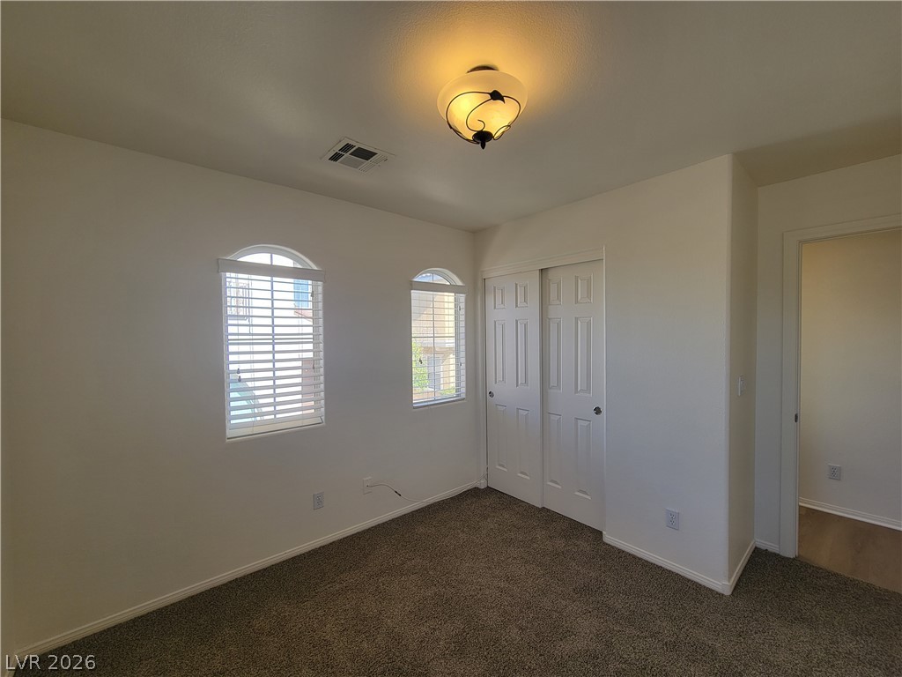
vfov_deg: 89.9
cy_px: 338
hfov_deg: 106.2
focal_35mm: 13
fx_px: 339
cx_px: 451
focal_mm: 2.2
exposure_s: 1/151
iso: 50
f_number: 2.2
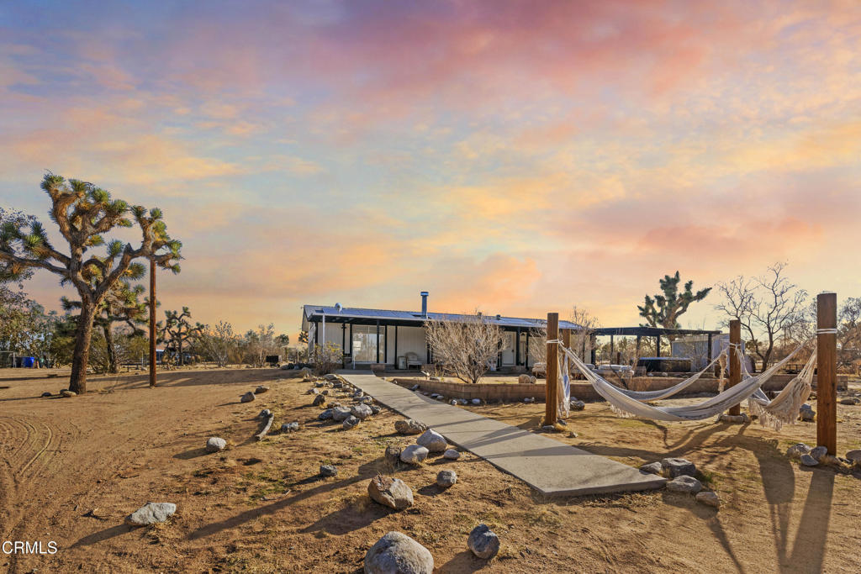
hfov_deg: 96.7
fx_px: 383
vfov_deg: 73.8
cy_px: 287
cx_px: 430
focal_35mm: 16
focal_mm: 16
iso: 400
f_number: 11
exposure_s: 1/250
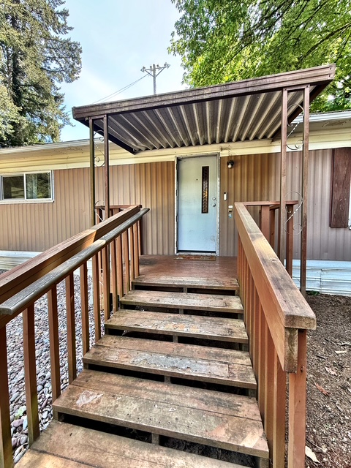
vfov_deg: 102.1
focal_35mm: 14
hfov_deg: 85.7
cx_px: 176
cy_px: 234
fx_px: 189
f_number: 2.2
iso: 80
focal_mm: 2.22
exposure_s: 1/99
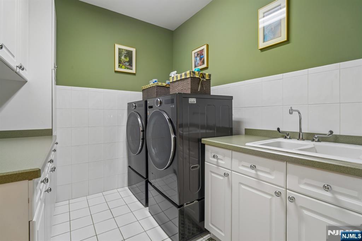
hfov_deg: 96.8
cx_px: 181
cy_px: 120
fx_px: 161
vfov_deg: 73.7
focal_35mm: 16
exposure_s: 1/5
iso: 400
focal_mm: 16
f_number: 8
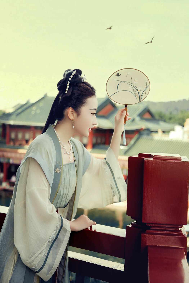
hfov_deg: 19.5
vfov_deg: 28.8
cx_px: 94
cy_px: 142
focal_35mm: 70
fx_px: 551
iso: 100
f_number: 4
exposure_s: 1/200
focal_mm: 70
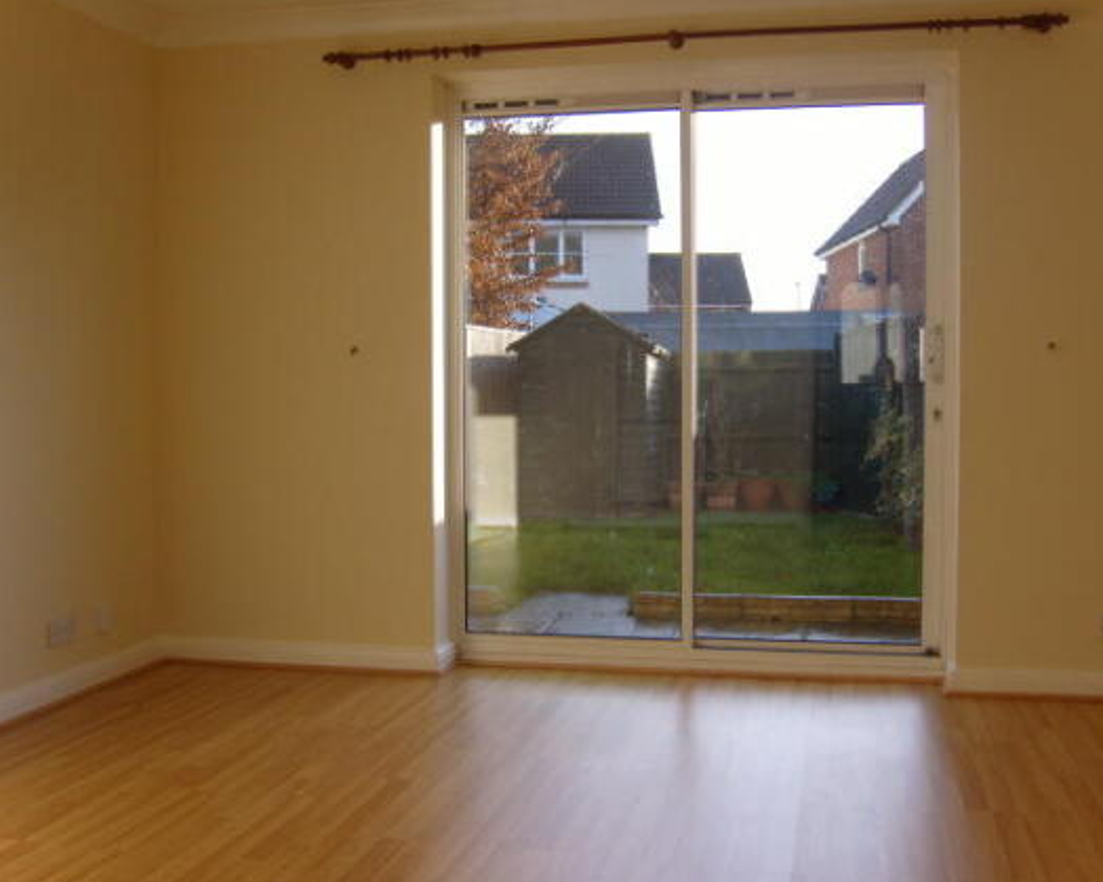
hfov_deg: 47.9
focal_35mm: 38
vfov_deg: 39.1
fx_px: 1240
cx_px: 563
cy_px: 439
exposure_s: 1/500
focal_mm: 7.4
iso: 80
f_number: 2.8
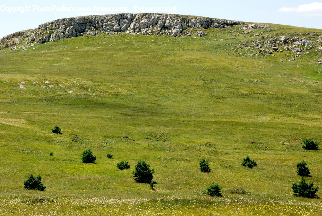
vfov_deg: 13.9
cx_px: 161
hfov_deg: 20.6
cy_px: 108
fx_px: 886
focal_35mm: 99
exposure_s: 1/800
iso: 1000
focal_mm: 66
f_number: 13
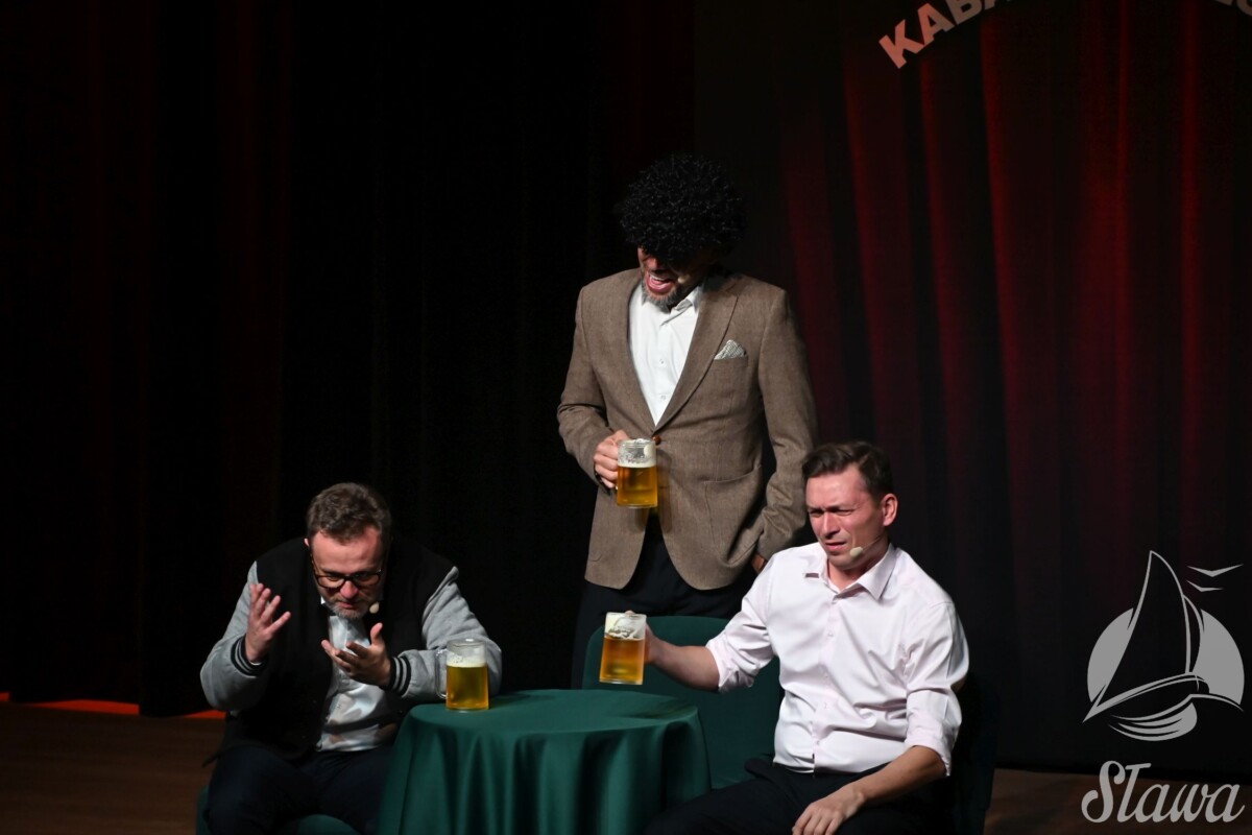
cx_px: 626
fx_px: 7824
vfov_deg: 6.1
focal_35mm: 225
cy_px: 418
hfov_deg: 9.1
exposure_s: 1/250
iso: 2200
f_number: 5
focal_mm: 150
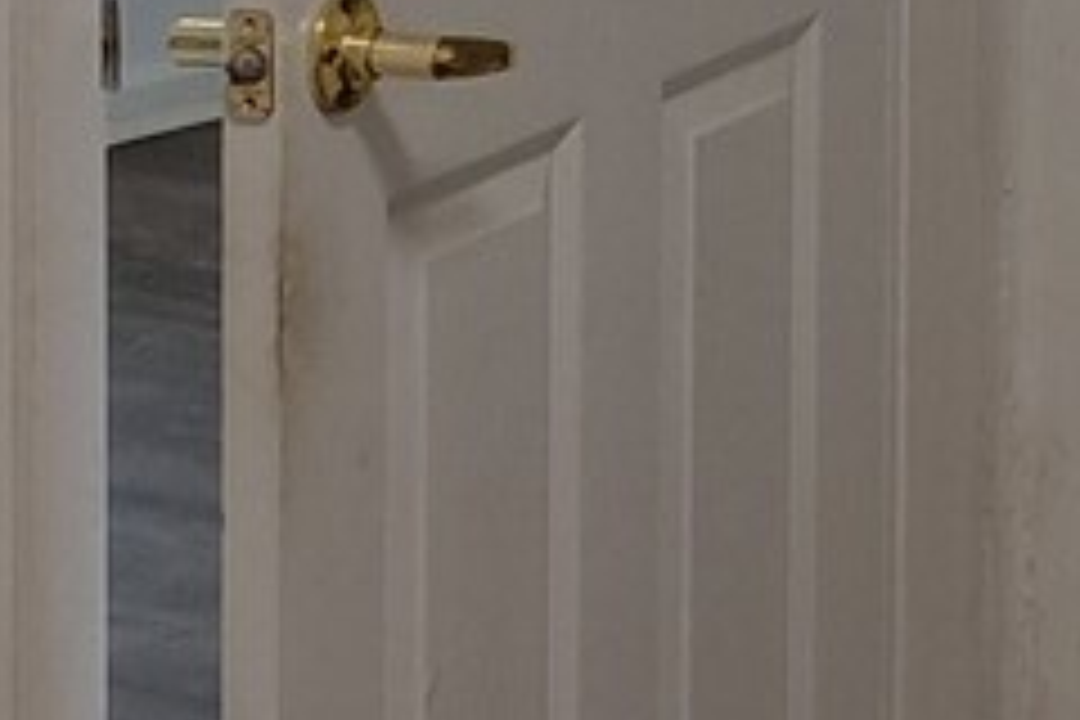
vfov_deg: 7.7
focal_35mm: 173
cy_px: -603
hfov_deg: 11.6
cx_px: 1305
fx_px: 5190
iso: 200
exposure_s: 1/60
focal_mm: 4.69
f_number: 1.8
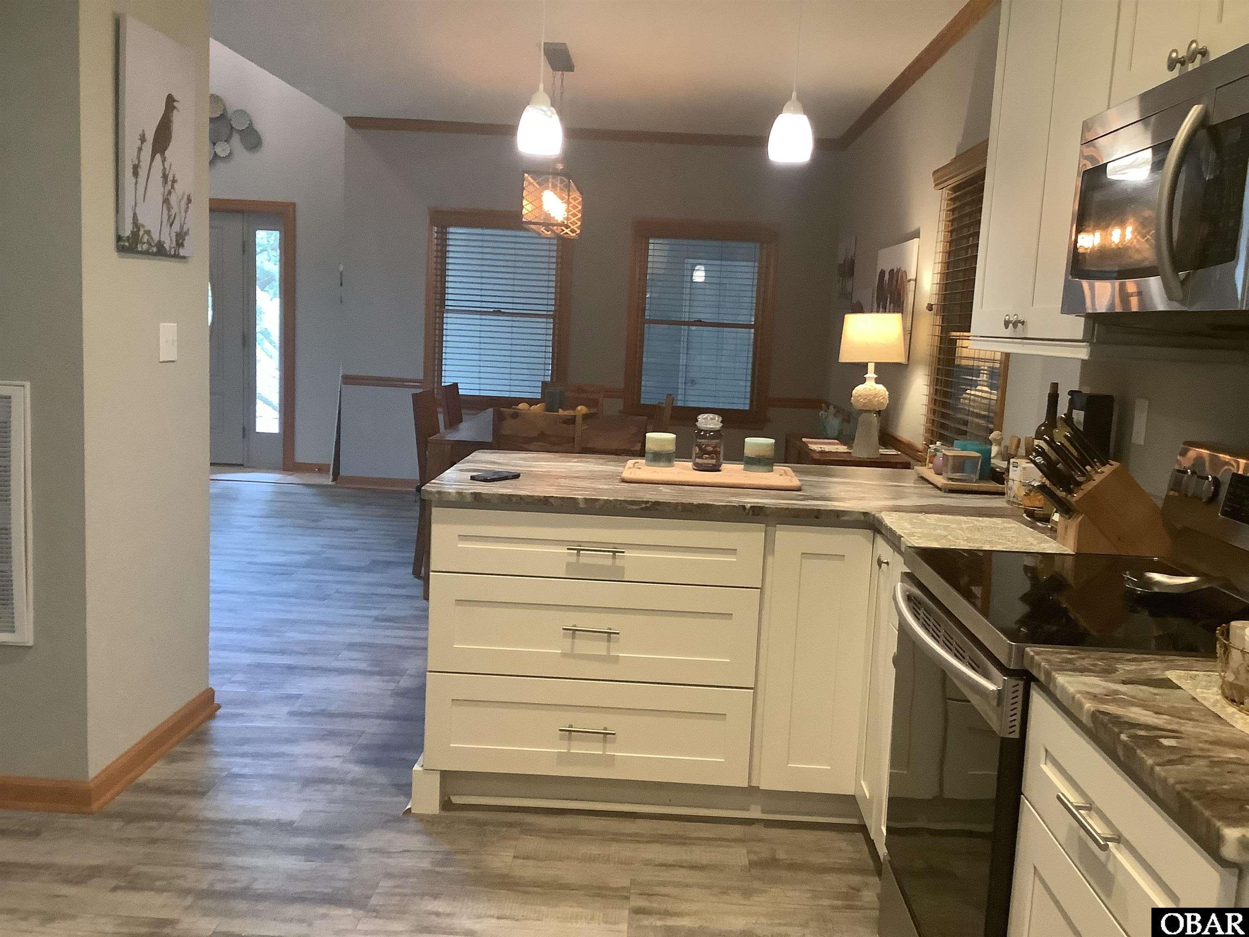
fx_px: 1119
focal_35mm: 31
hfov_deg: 58.4
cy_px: 468
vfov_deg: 45.4
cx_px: 624
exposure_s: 1/40
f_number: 2.4
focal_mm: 3.3
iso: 320
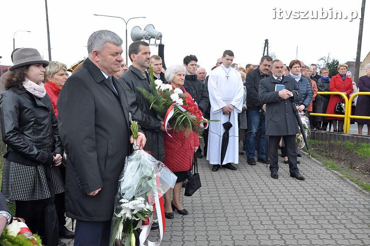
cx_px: 185
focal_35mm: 36
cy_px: 123
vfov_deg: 36.8
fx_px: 370
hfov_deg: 53.2
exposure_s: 1/250
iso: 320
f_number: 8
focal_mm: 24
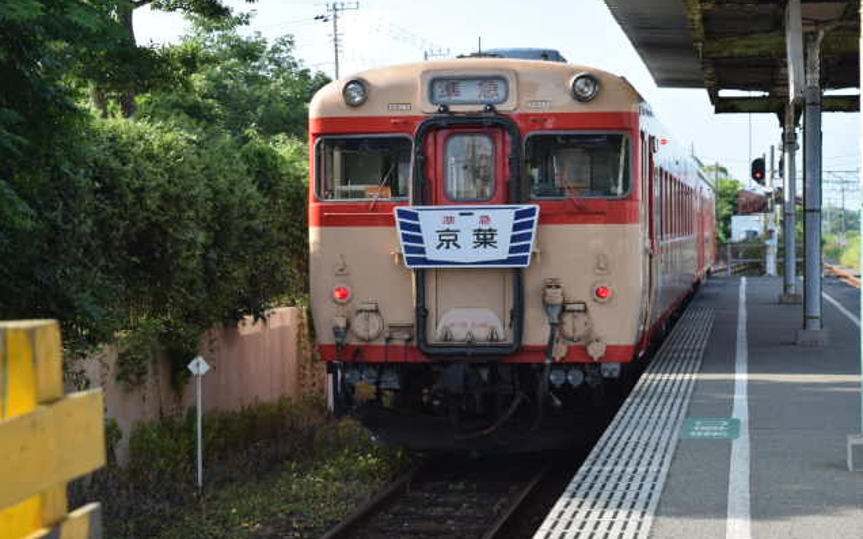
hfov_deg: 24.5
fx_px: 1987
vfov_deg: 15.4
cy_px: 259
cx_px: 433
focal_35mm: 85
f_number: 5.6
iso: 100
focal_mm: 55
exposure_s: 1/160
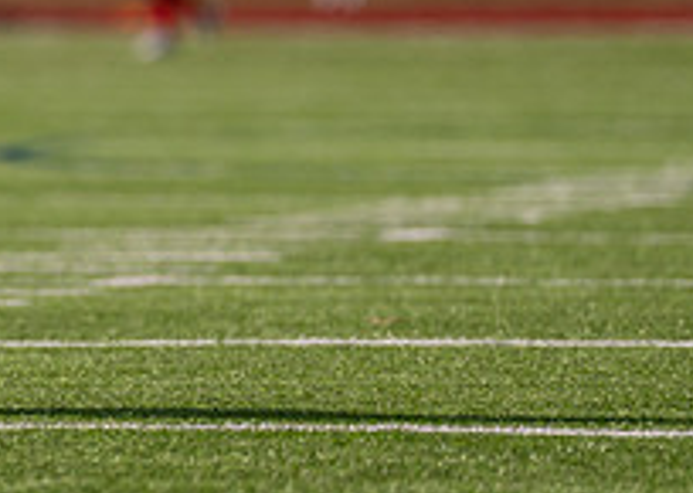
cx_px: -231
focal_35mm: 835
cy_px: 3
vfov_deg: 1.7
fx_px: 16407
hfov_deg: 2.4
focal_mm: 280
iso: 160
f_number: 4
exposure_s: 1/2500
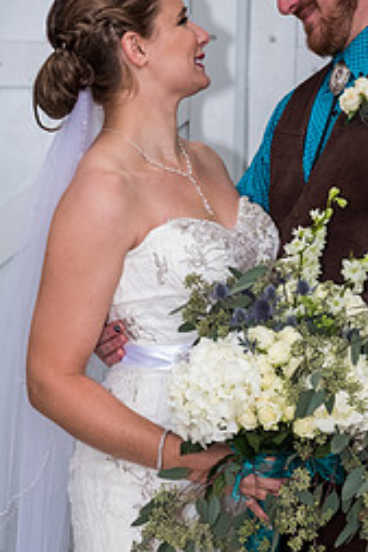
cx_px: 224
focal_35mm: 133
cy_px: 261
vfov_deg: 15.4
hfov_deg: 10.3
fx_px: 2042
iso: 1600
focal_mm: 50
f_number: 3.2
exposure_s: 1/200
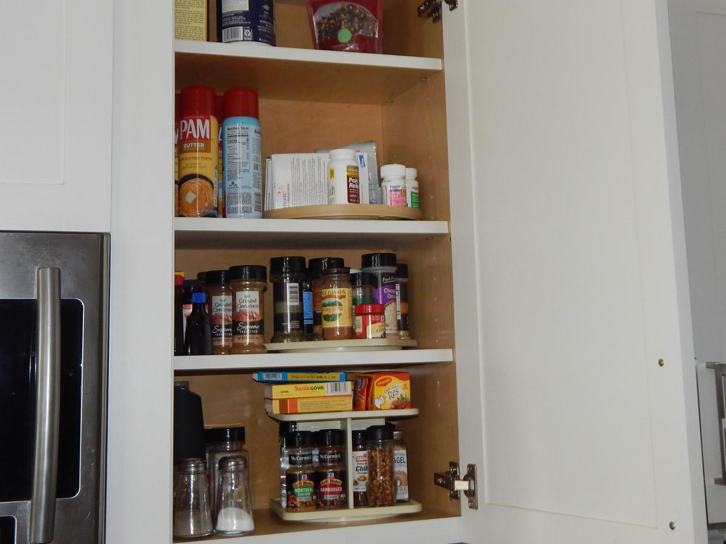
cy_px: 211
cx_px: 395
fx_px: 1070
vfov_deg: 28.5
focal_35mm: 51
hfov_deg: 37.5
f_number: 3.4
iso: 200
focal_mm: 6.8
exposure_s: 1/30
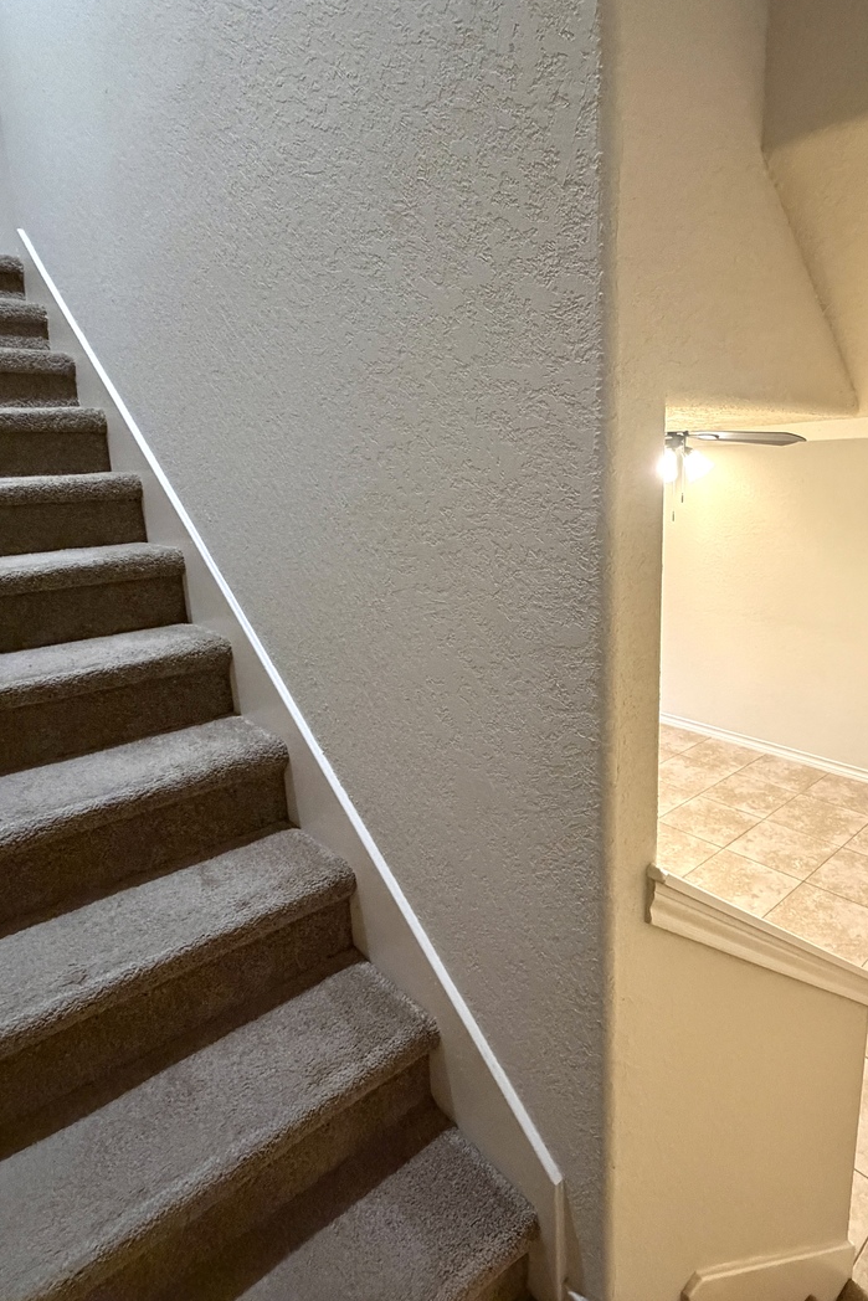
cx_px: 497
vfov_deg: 83.9
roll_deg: +2.7
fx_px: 723
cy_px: 632
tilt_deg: -13.7
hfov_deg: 61.7
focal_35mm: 20
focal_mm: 2.22
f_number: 2.2
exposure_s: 1/60
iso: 800
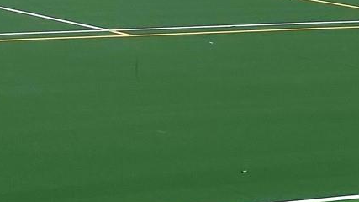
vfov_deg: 6.1
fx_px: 1865
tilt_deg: -1.9
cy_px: -132
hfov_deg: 10.8
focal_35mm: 196
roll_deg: -0.9
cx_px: -39
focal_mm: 6.86
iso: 64
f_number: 1.78
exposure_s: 1/2976
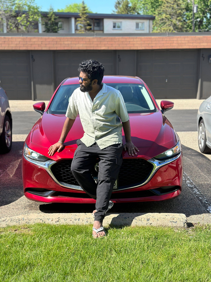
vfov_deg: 39.7
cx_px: 106
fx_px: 390
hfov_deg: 30.3
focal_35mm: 48
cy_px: 141
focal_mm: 6.86
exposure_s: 1/2070
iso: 100
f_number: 1.78
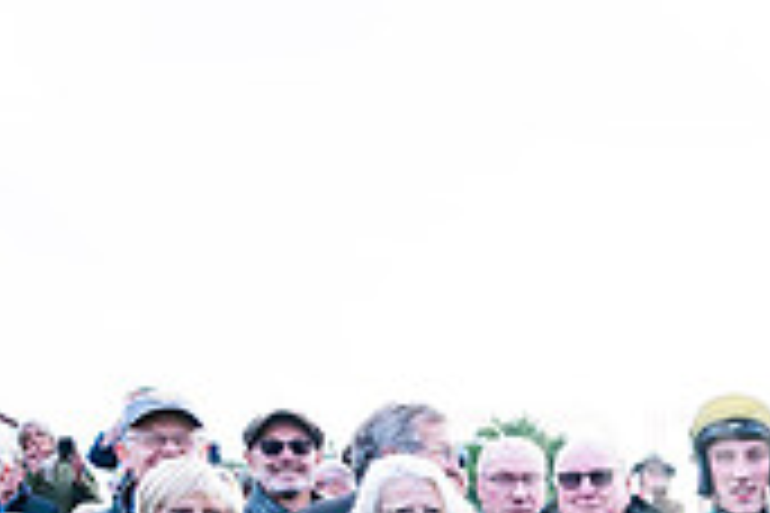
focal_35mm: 82
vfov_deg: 15.5
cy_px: 738
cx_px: 1013
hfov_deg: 22.1
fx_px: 1754
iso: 500
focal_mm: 24
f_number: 4
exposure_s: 1/3200
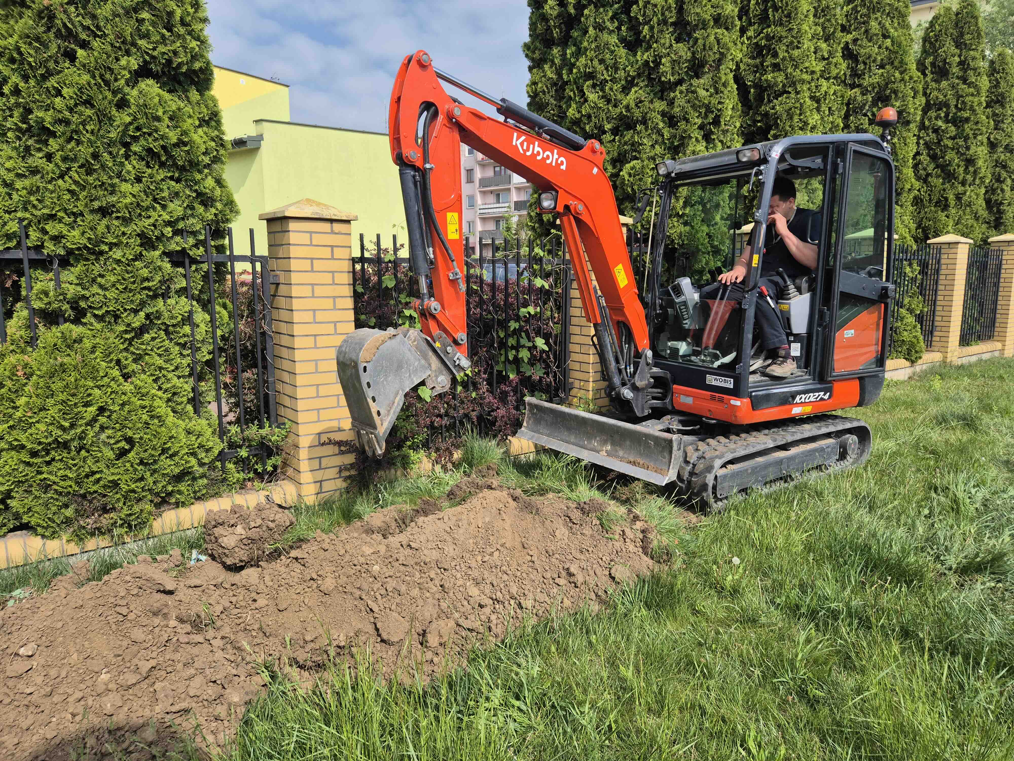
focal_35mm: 23
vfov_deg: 58.9
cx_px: 507
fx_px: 674
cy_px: 380
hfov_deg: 73.9
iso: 25
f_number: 1.8
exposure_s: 1/1532
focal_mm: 5.4
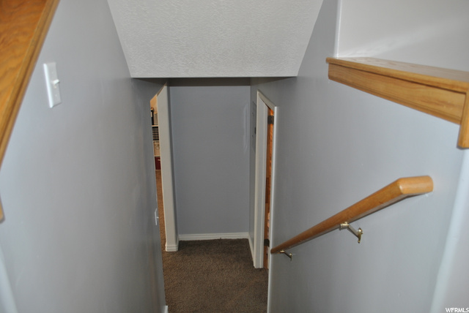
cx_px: 234
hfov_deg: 67.3
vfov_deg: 48.0
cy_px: 156
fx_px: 352
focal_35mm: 27
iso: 200
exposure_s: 1/60
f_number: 3.5
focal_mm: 18
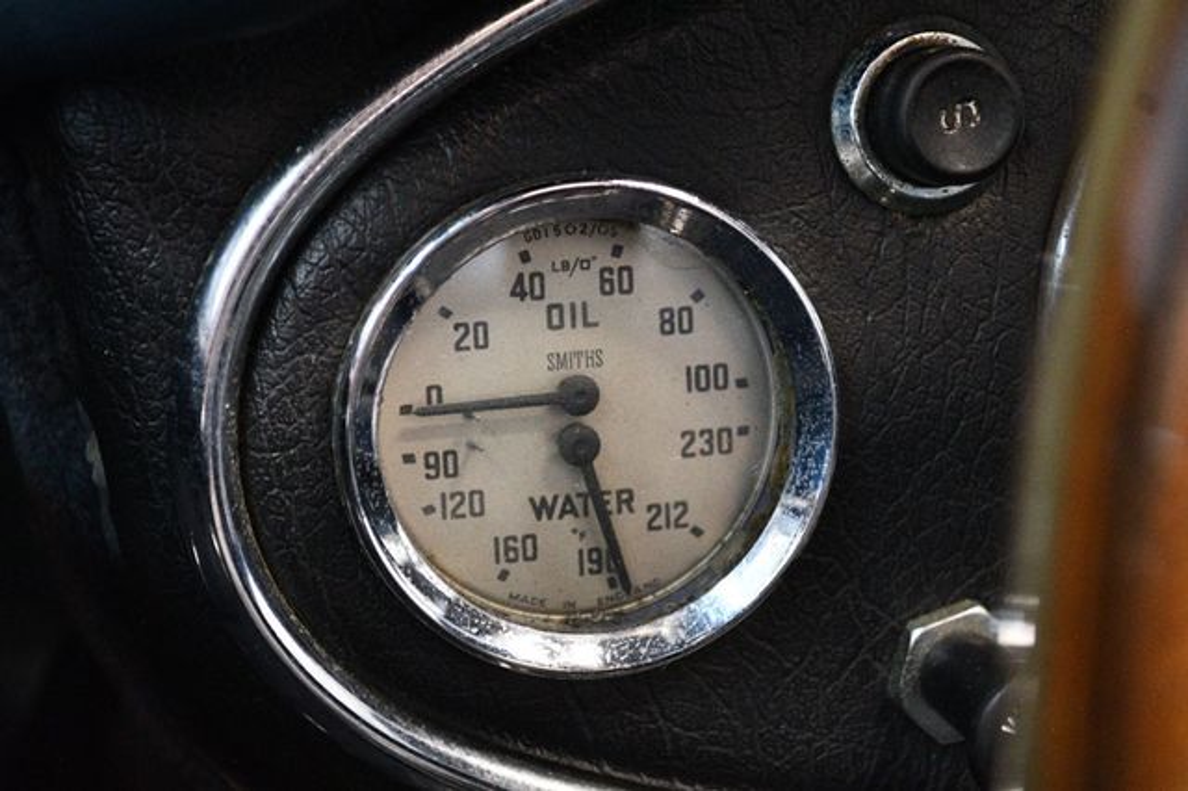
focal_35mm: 67
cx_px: 594
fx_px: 2210
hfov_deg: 30.1
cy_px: 396
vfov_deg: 20.3
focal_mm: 45
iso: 5600
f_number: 5.3
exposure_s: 1/60
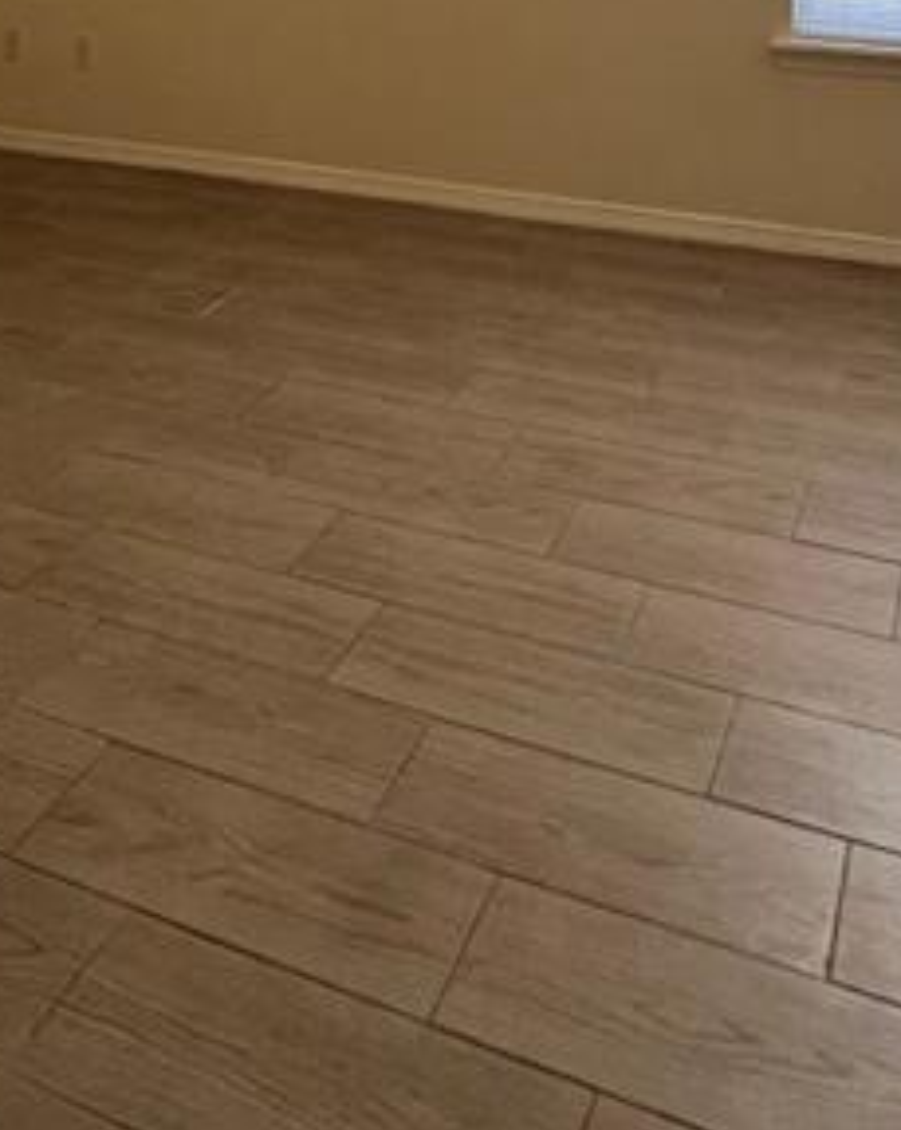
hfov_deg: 42.9
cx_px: 571
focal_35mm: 34
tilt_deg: +0.4
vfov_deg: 39.1
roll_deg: +0.2
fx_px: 1135
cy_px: -217
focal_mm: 1.57
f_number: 1.8
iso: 80
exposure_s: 1/120
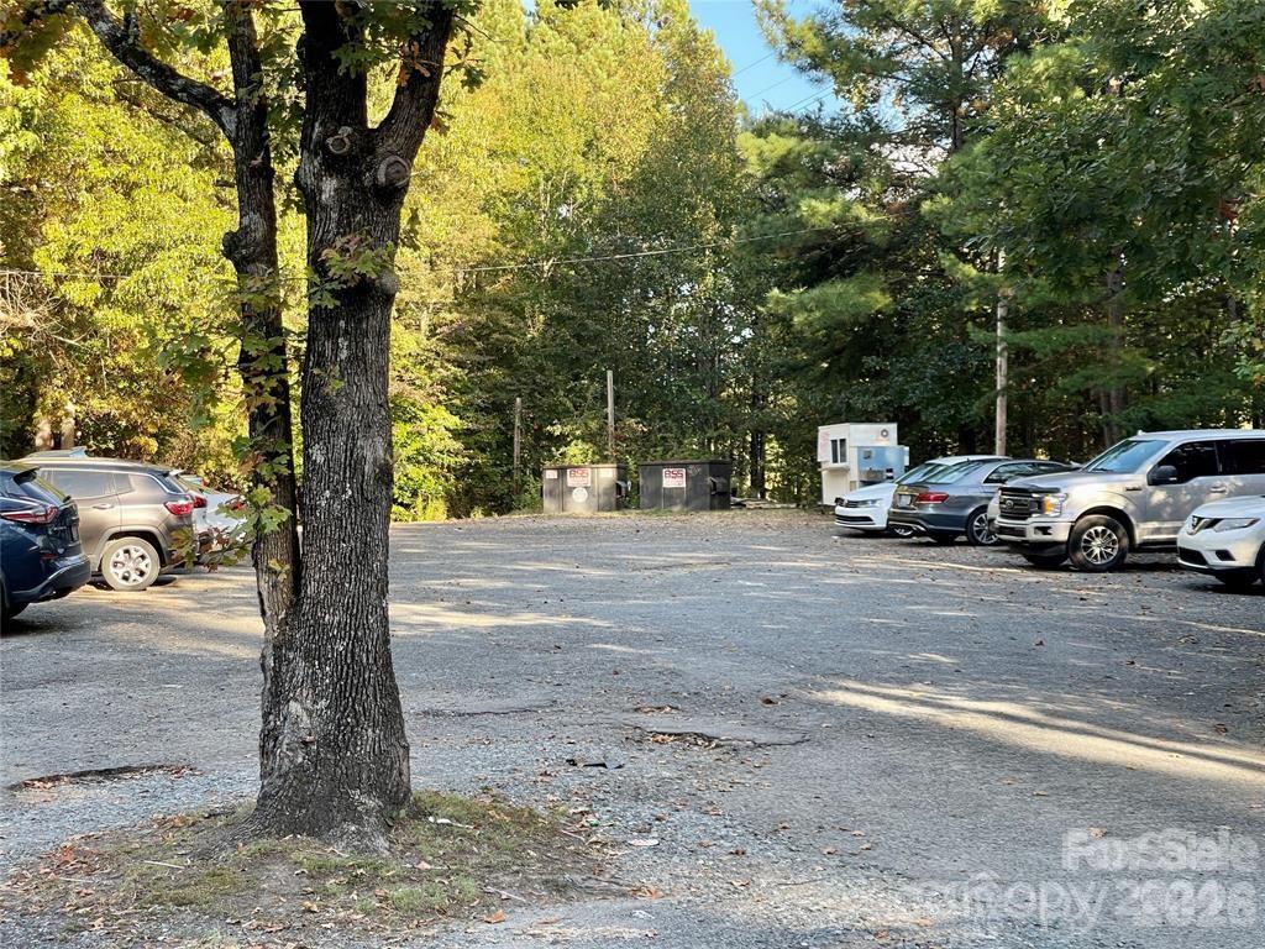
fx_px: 2339
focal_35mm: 64
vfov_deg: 22.9
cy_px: 474
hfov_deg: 30.3
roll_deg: +0.6
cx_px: 632
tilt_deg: +3.3
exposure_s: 1/99
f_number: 2.2
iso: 20
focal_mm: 7.5
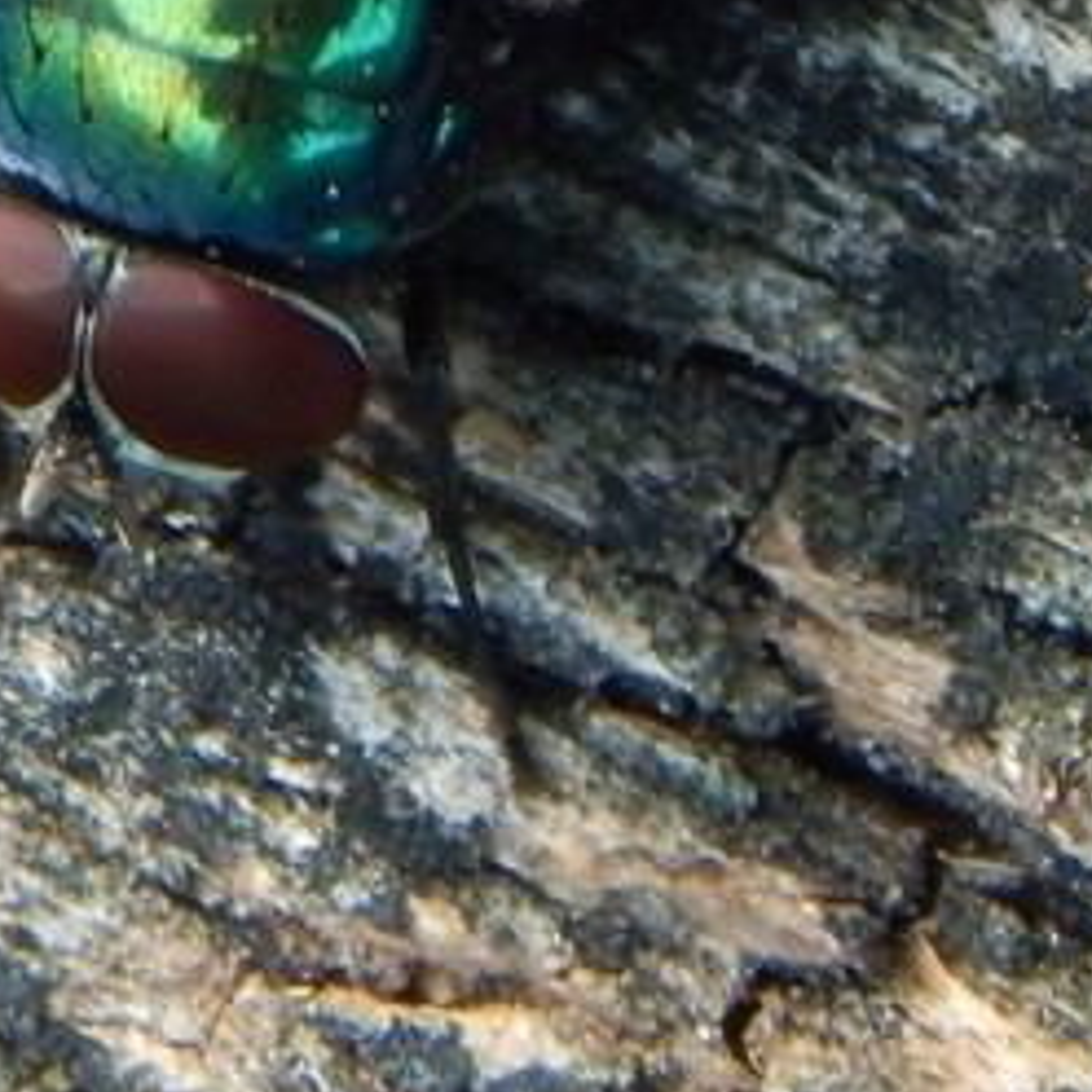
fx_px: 22485
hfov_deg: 2.8
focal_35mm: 630
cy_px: -299
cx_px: 421
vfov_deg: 2.8
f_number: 5.4
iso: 125
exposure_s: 1/80
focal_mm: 37.1
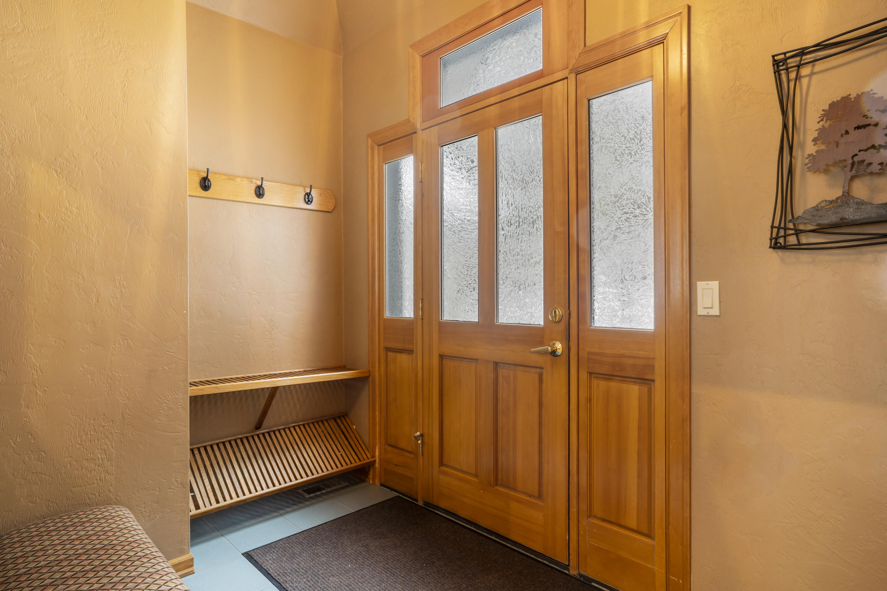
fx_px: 480
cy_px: 296
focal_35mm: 20
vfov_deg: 63.2
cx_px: 444
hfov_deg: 85.4
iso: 250
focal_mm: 19.5
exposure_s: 13
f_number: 8
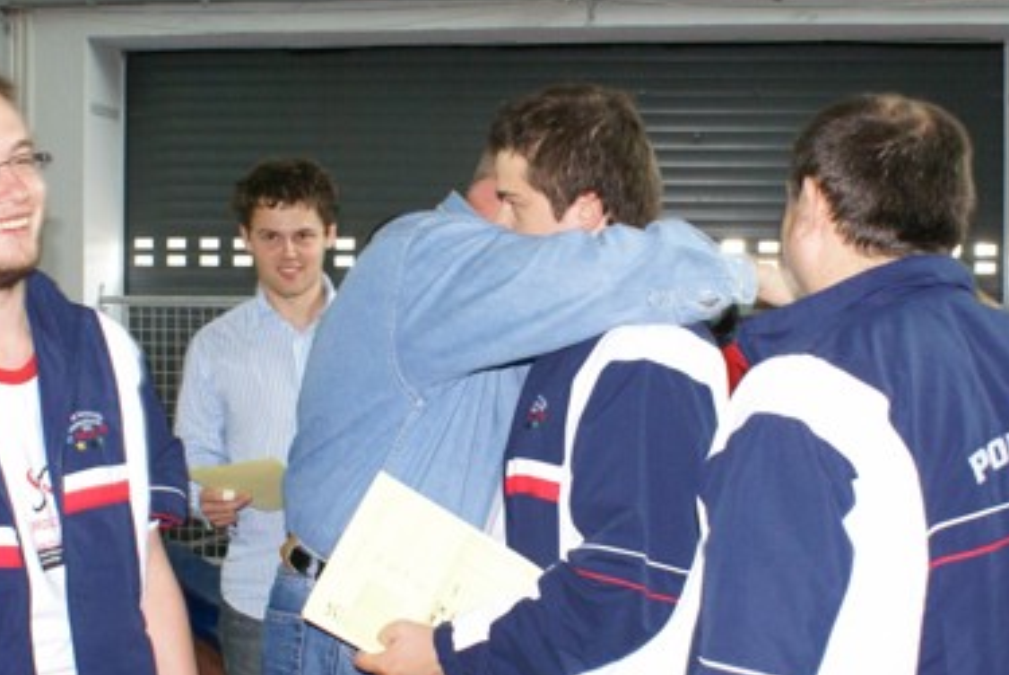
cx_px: 511
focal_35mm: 56
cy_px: 422
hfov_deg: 35.6
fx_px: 1571
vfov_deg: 24.2
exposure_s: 1/30
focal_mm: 20
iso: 800
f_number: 5.6
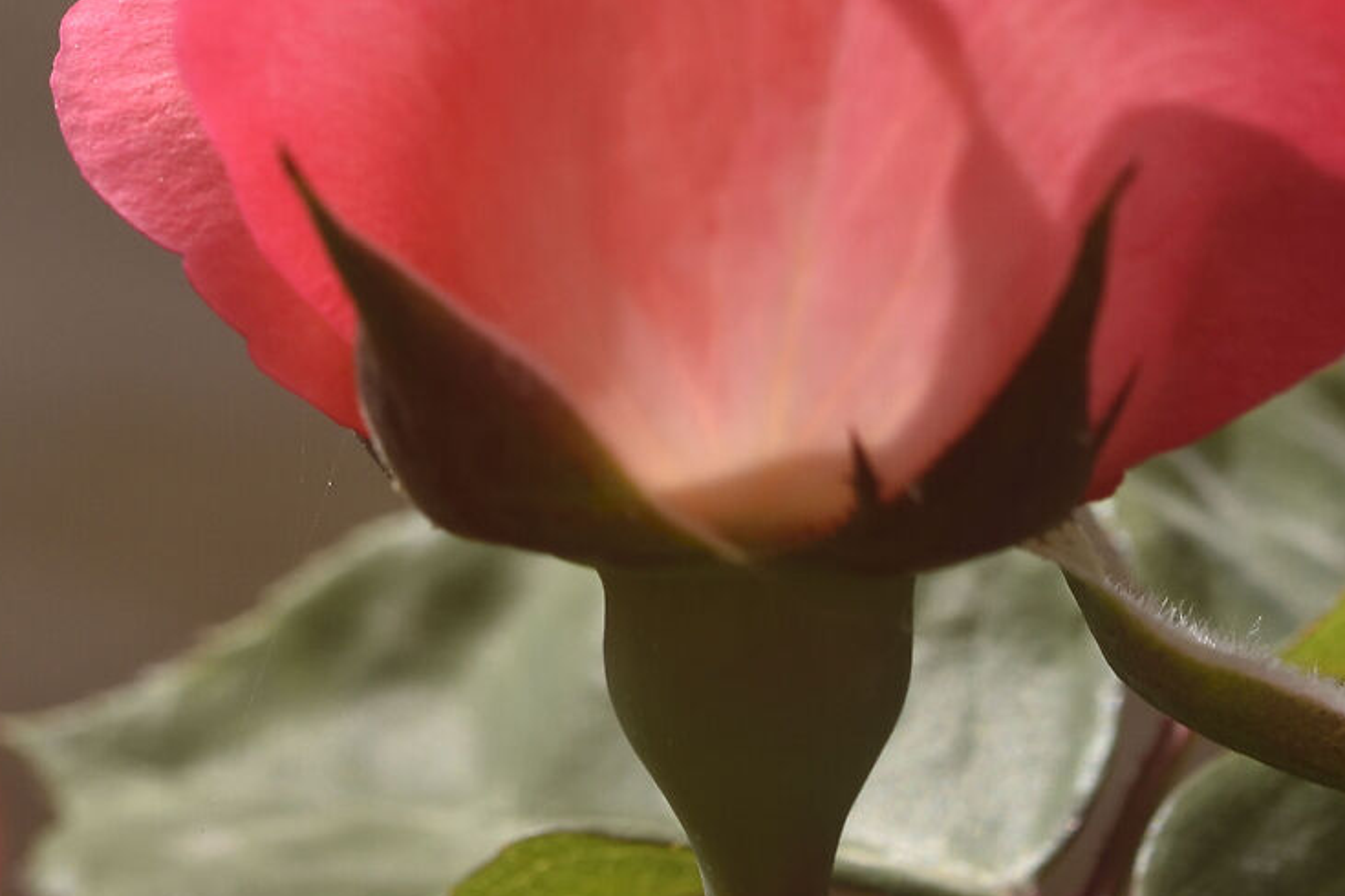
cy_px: -13
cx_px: 60
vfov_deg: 2.8
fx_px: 18306
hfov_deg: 4.2
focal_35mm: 490
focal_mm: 150
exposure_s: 1/1000
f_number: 8
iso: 400
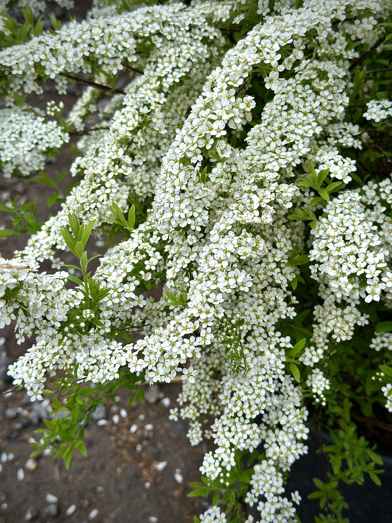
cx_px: 196
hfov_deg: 30.3
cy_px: 262
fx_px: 725
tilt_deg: -43.5
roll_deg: -3.1
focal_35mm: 48
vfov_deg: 39.7
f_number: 1.78
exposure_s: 1/1145
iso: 80
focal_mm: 6.86
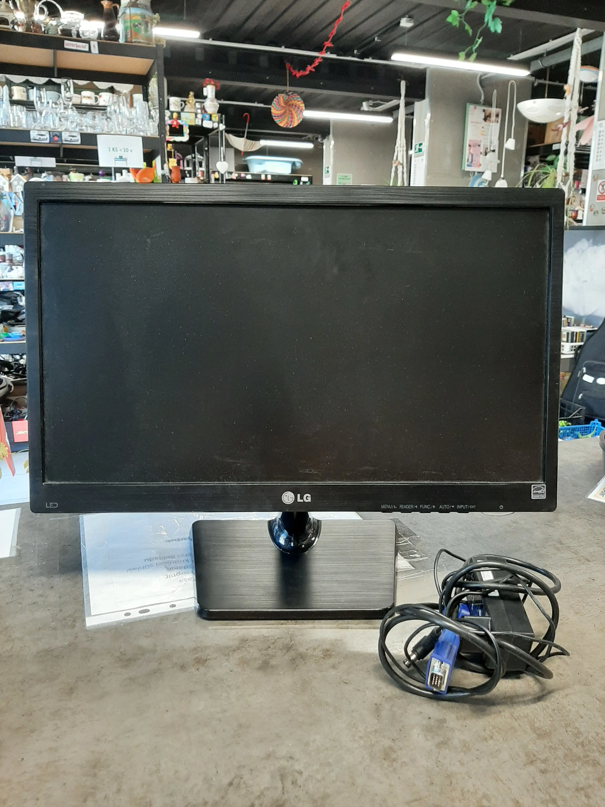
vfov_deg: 67.3
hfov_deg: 53.1
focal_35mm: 26
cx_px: 302
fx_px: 606
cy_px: 404
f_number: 1.7
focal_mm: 3.93
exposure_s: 1/50
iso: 200
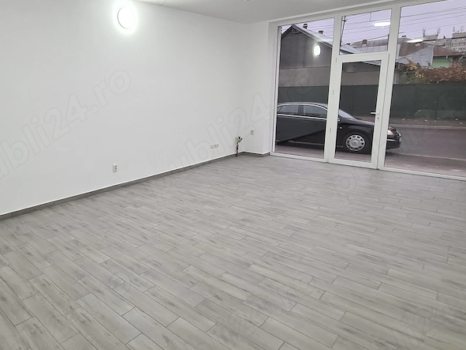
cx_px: 138
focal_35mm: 22
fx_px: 296
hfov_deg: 72.9
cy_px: 147
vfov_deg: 60.7
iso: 125
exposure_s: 1/50
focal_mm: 2.22
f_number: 2.2
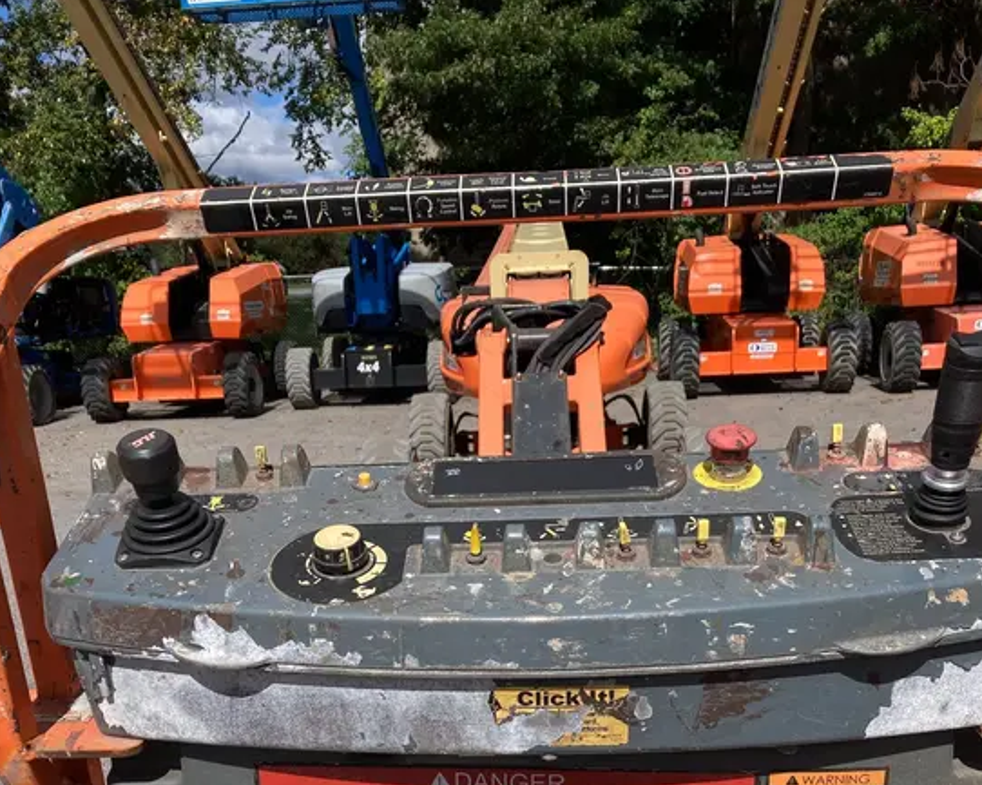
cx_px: 491
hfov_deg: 49.1
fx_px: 1075
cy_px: 643
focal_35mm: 37
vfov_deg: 38.4
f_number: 1.8
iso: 20
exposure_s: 1/3040
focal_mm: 3.99
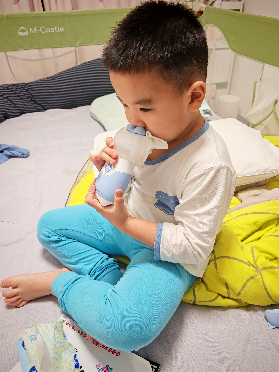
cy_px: 186
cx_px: 140
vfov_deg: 65.3
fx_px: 290
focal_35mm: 27
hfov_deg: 51.4
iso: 400
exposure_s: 1/50
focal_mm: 6.67
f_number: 1.9
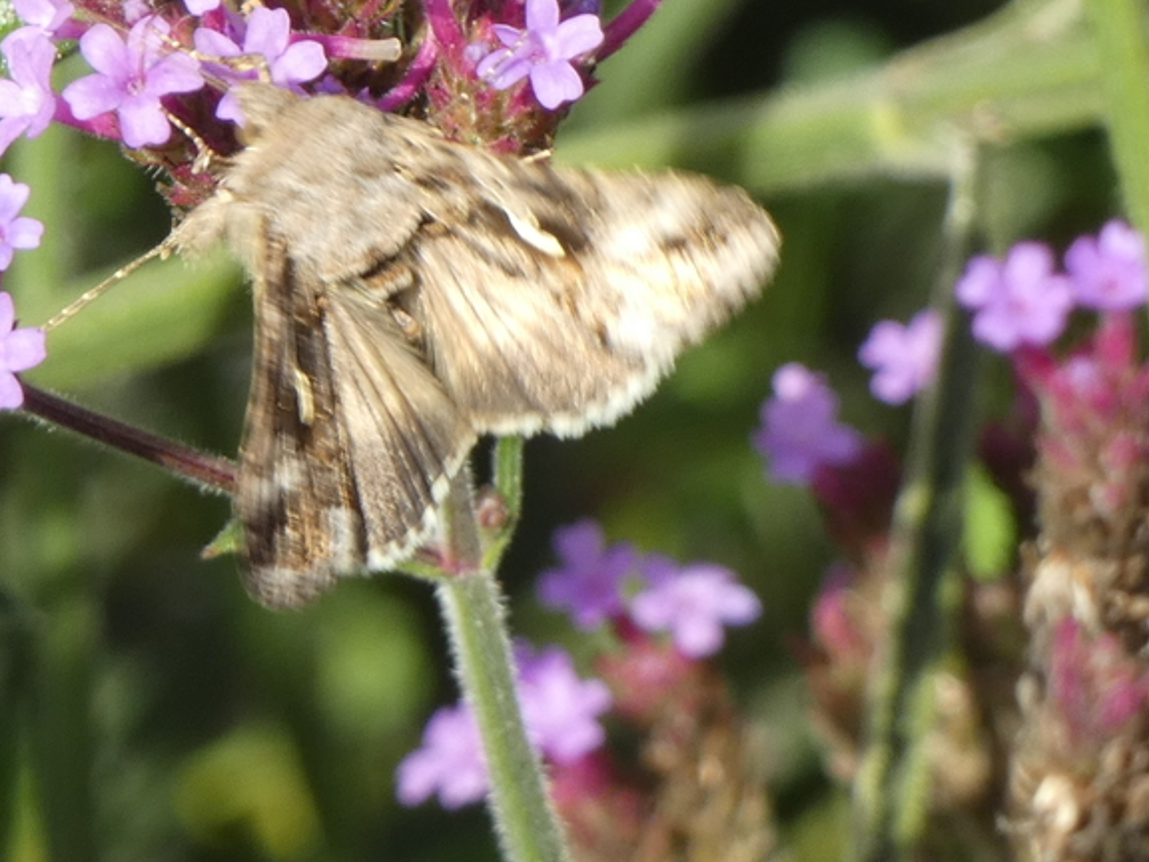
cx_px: 426
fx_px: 17791
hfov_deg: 3.7
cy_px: 275
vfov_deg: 2.8
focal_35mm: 536
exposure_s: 1/80
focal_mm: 64.9
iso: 100
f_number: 5.6
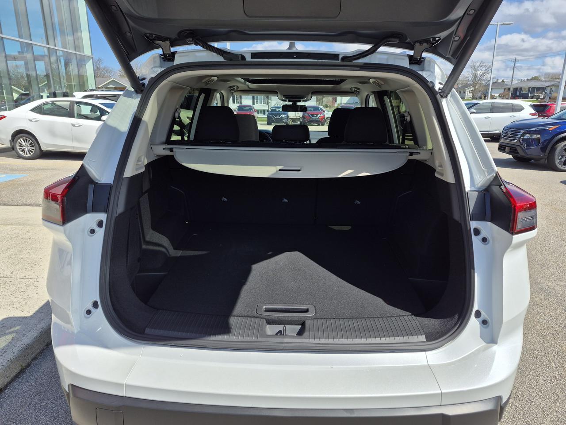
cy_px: 212
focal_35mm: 23
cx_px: 283
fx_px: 376
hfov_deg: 73.9
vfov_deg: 58.9
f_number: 1.8
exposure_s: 1/2384
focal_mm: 5.4
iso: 25
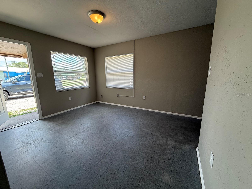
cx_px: 126
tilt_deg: -9.8
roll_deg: +0.9
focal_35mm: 14
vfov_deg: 85.7
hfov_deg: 102.1
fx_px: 102
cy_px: 94
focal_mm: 2.22
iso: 64
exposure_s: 1/120
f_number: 2.2
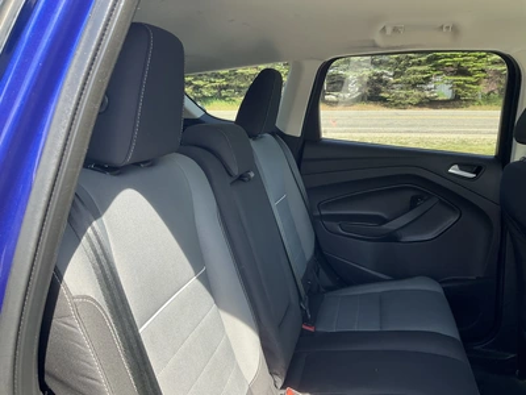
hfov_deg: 61.7
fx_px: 441
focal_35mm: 29
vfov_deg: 48.2
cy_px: 198
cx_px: 263
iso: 20
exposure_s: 1/125
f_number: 1.8
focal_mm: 3
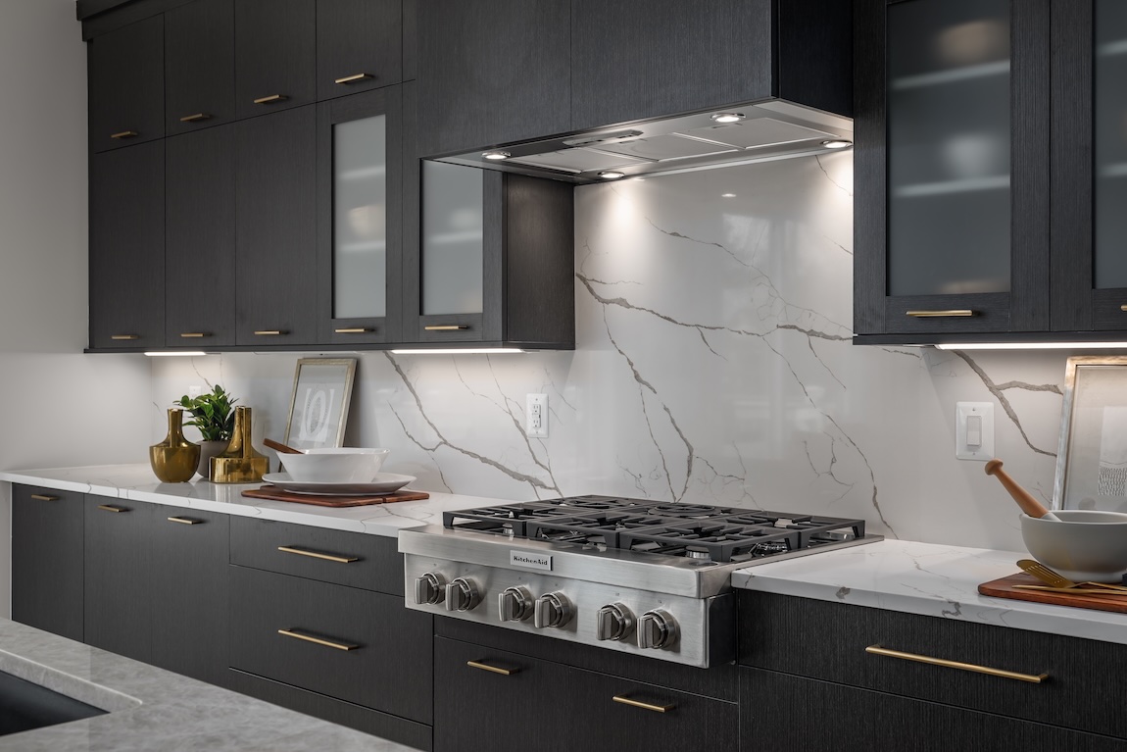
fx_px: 1190
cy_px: 376
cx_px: 564
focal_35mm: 38
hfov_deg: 50.7
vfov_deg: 35.1
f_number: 7.1
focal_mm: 38
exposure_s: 1/200
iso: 100
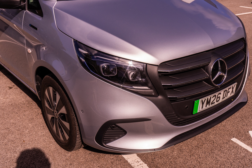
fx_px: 280
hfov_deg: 48.5
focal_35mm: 40
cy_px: 84
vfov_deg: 33.4
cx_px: 126
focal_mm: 40
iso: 200
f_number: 9
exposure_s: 1/800
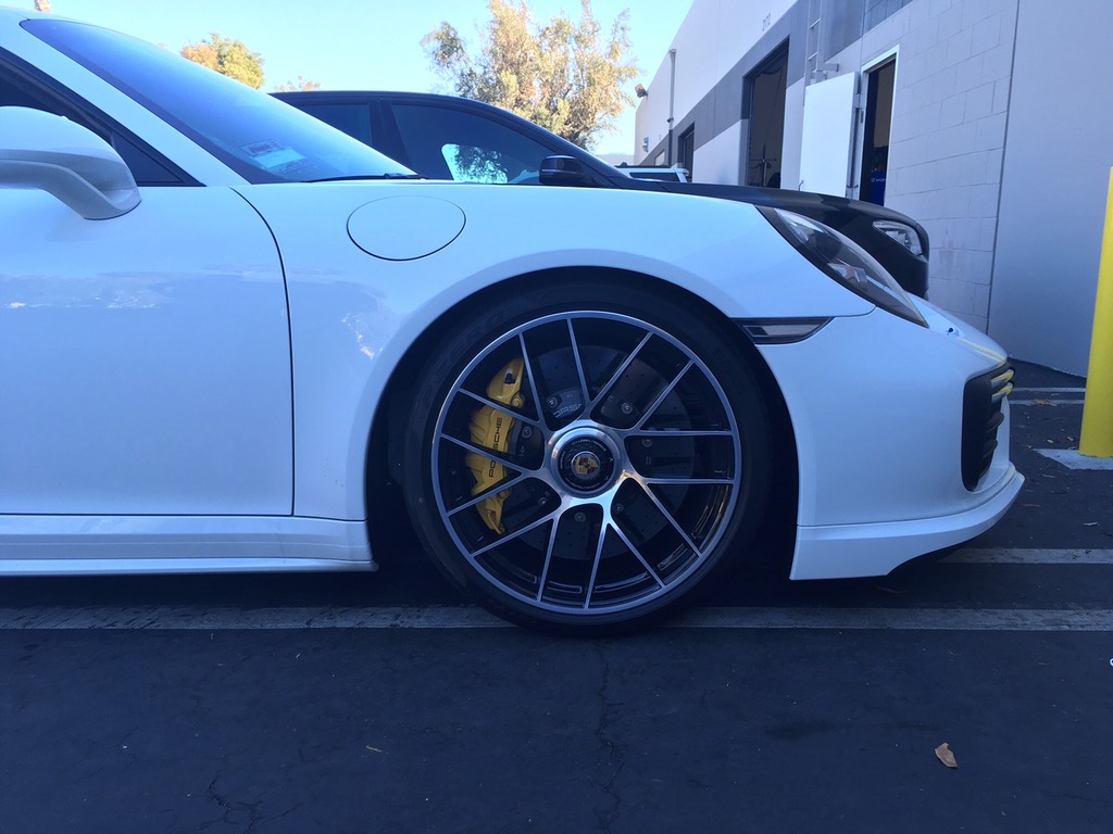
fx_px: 932
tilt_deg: -10.8
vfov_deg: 48.2
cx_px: 556
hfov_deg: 61.7
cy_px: 417
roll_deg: +0.7
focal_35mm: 29
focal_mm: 4.15
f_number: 2.2
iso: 25
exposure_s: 1/125
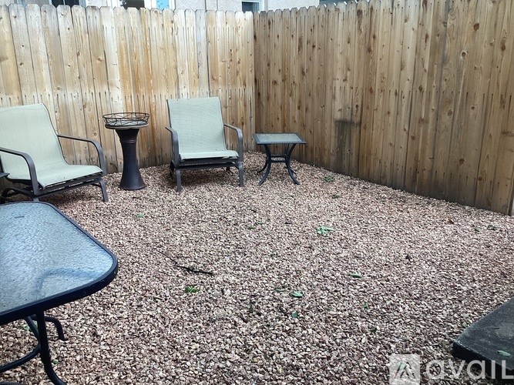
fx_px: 460
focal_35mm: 31
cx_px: 257
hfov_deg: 58.4
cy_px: 192
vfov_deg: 45.4
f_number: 2.4
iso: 50
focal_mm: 3.3
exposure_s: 1/60
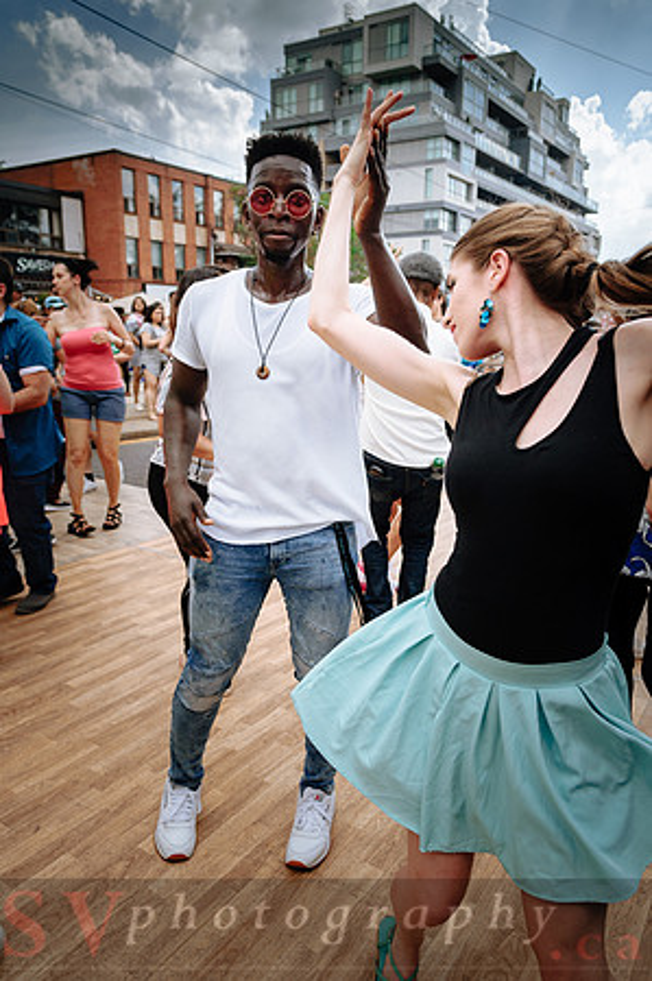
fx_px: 694
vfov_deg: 70.5
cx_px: 326
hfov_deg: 50.3
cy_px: 490
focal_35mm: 26
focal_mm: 17
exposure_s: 1/1250
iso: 100
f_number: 4
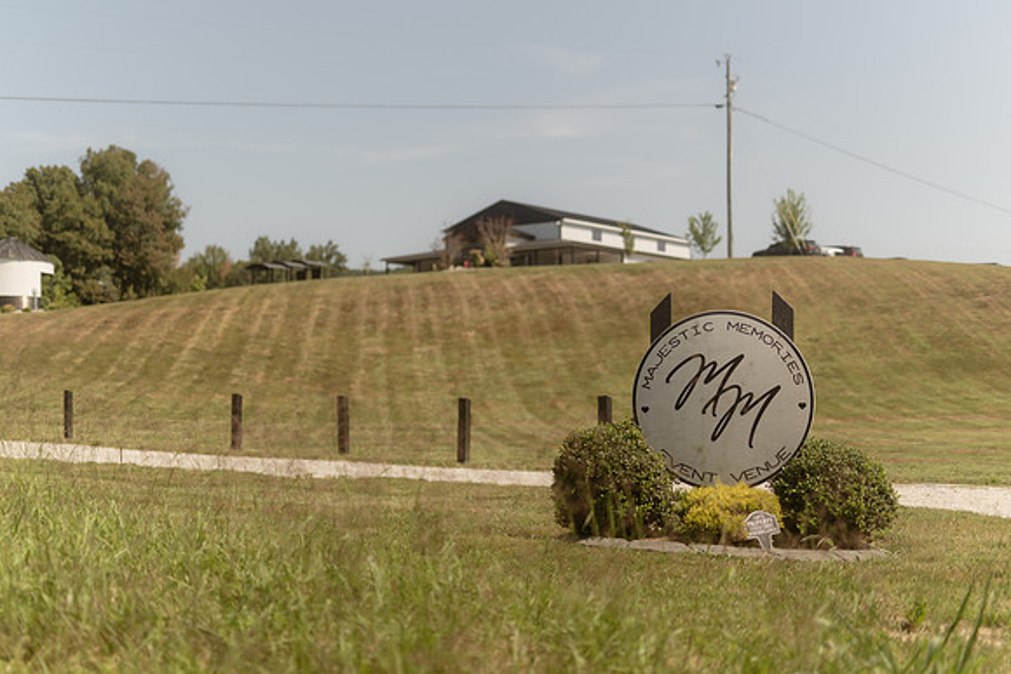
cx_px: 501
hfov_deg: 38.2
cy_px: 334
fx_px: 1459
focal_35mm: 52
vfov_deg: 26.0
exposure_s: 1/12800
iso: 160
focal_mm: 50
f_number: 1.4
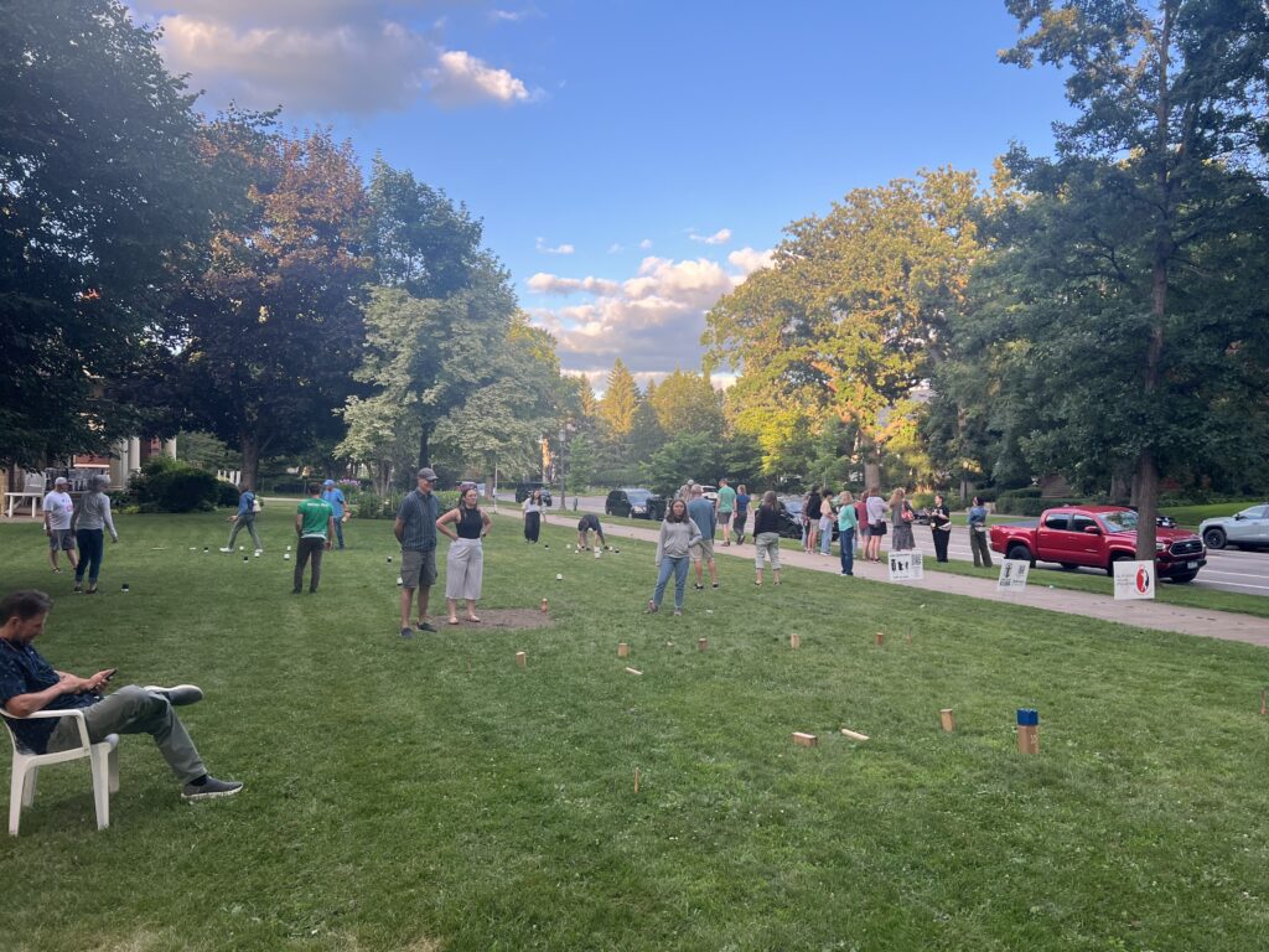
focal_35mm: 26
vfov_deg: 53.1
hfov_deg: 67.3
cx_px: 634
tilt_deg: -2.2
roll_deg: -0.3
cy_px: 476
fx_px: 953
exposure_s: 1/325
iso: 50
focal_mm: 5.7
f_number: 1.5
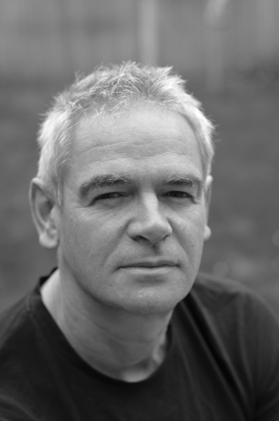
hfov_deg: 18.1
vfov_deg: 27.0
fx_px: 876
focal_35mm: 75
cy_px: 210
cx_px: 140
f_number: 2.8
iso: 400
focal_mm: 50
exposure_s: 1/500
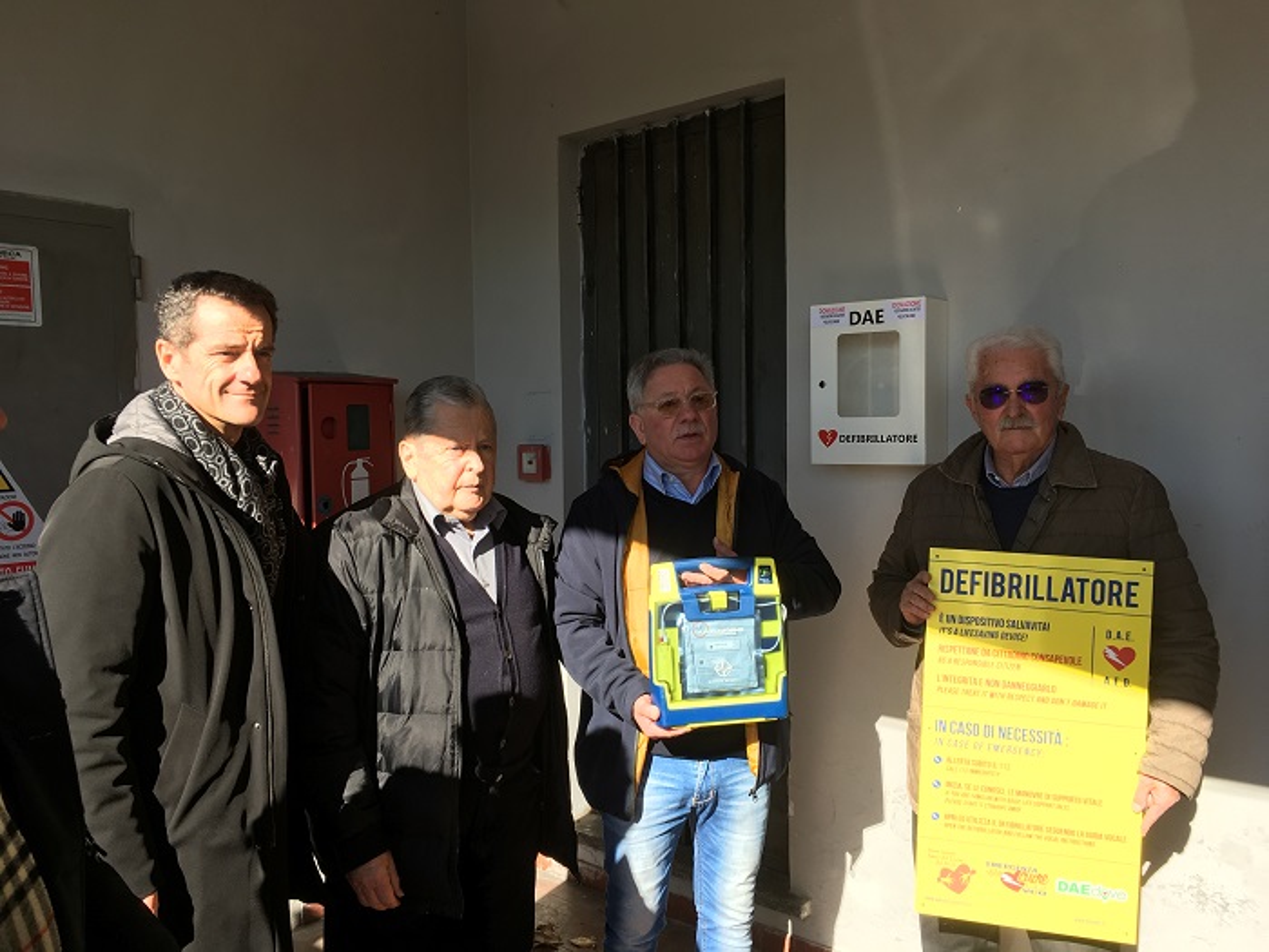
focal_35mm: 29
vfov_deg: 48.2
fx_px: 1063
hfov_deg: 61.7
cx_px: 634
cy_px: 476
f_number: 2.2
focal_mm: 4.15
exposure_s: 1/478
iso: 25
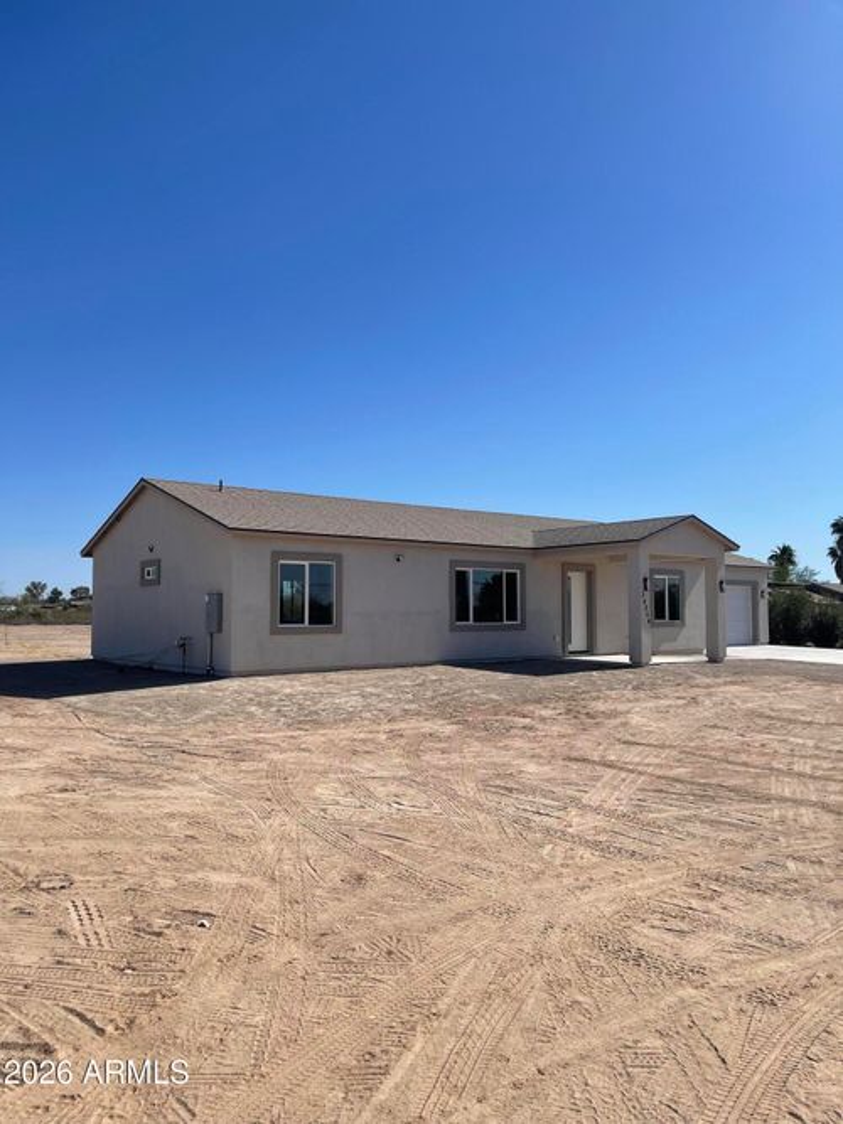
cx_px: 422
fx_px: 812
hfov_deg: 54.9
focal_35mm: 25
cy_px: 562
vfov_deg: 69.4
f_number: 1.6
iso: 32
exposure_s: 1/5917
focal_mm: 5.1
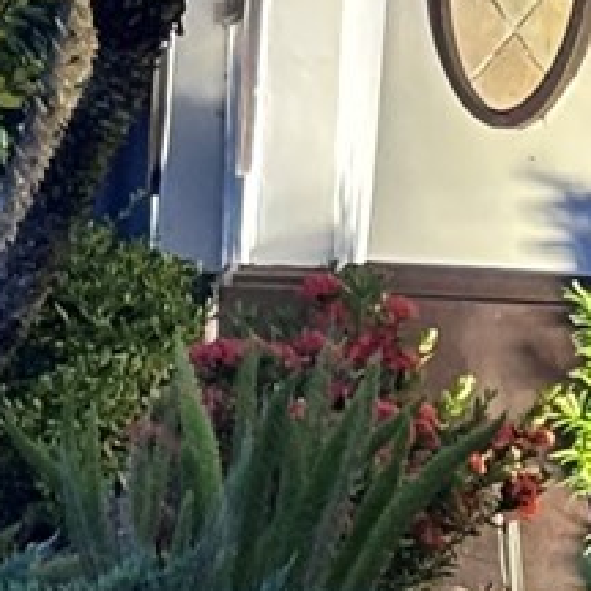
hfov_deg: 5.0
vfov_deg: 5.1
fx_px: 6587
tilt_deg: -0.5
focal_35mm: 341
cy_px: 252
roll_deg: -2.6
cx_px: 1450
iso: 250
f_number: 1.6
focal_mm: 5.96
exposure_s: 1/30
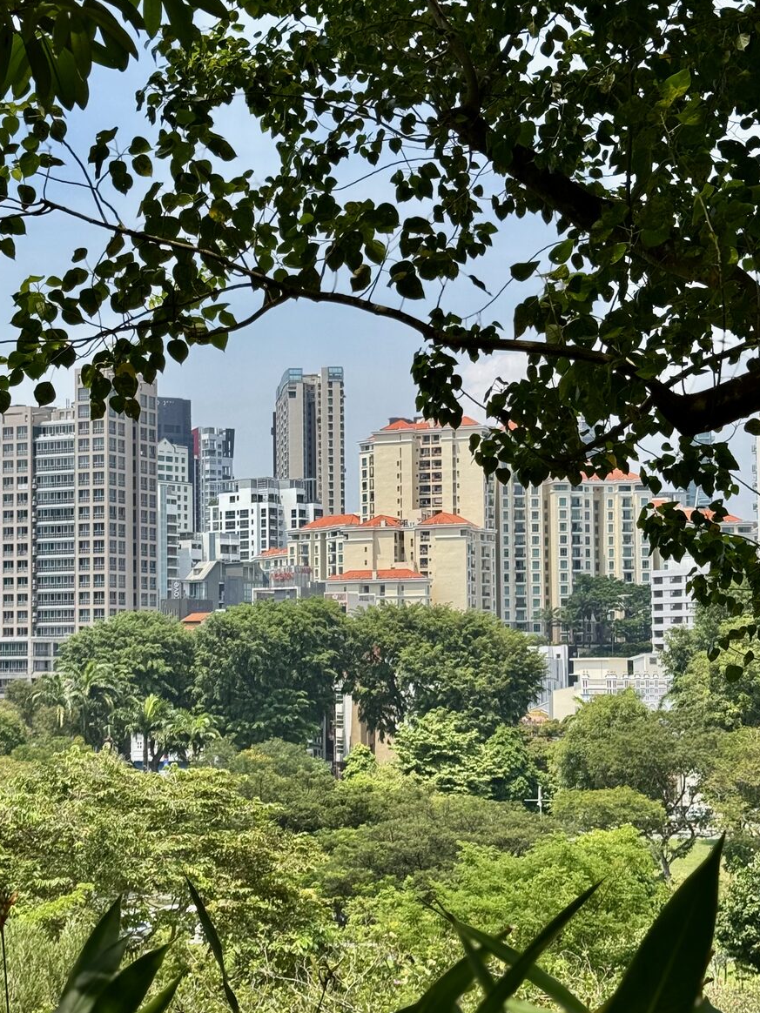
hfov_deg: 22.2
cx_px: 276
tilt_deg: +2.4
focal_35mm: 66
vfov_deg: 29.4
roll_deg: +0.3
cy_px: 560
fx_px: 1932
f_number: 1.78
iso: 64
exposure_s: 1/3425
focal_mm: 6.76
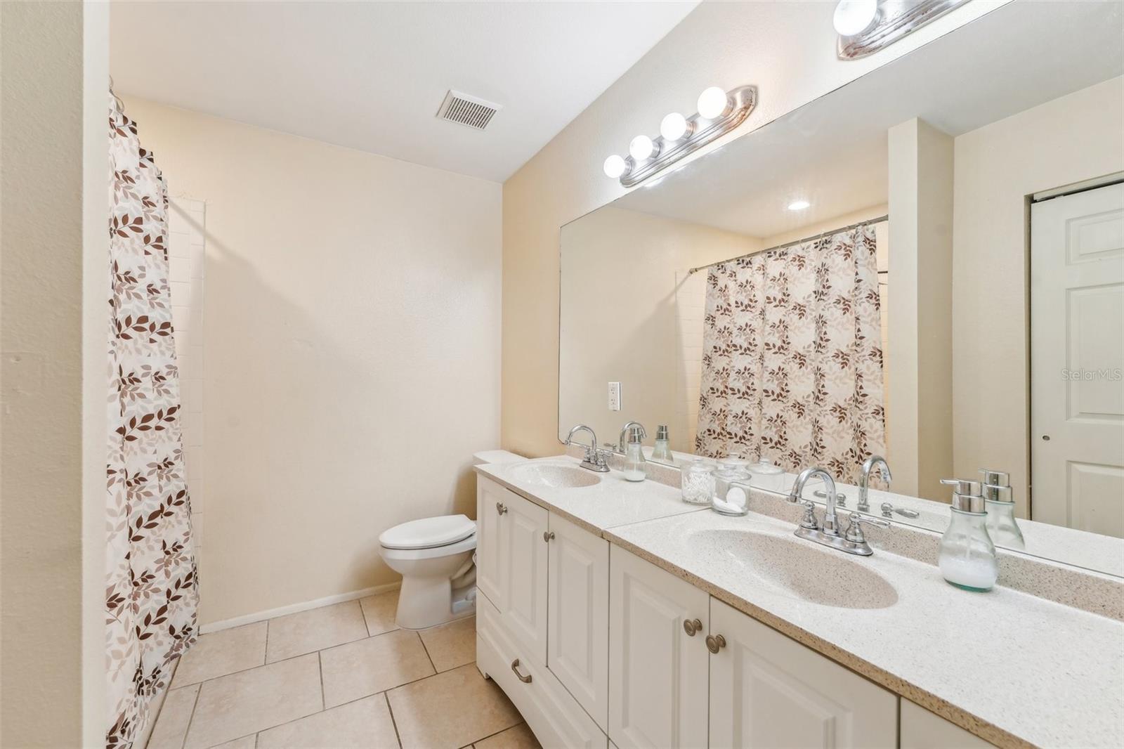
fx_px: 437
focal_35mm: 14
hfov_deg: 104.3
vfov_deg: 81.2
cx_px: 562
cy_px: 374
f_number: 8
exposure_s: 1/10
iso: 200
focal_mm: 14
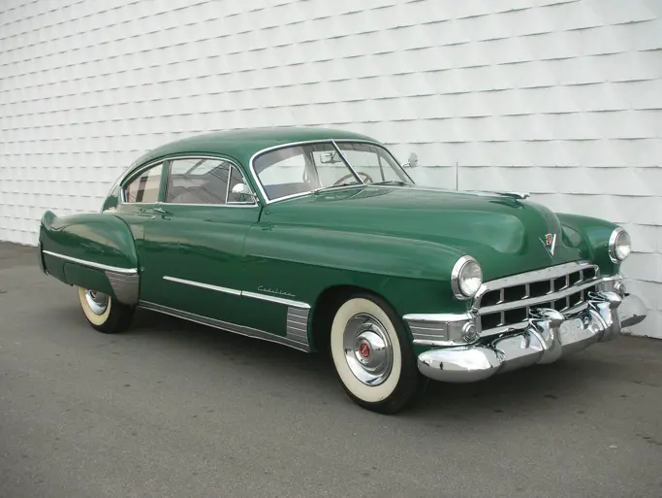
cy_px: 249
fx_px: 880
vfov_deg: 31.5
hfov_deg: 41.2
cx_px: 331
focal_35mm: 46
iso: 71
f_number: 3.5
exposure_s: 1/46.1
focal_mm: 7.7
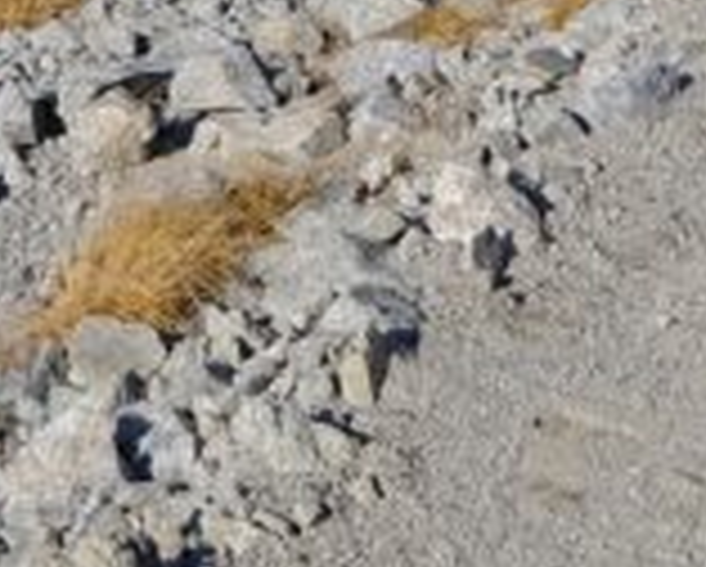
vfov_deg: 7.8
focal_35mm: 170
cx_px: -72
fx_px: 3557
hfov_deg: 11.2
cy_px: -1197
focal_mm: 12.6
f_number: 11
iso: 200
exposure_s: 1/300
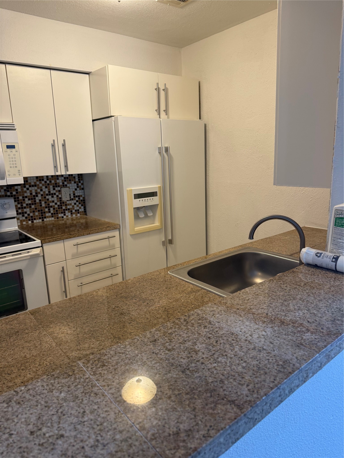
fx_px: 318
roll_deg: +3.9
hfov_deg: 56.8
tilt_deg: -12.1
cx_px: 172
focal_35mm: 24
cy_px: 229
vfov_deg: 71.6
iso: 125
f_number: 1.78
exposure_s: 1/60
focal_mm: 6.76
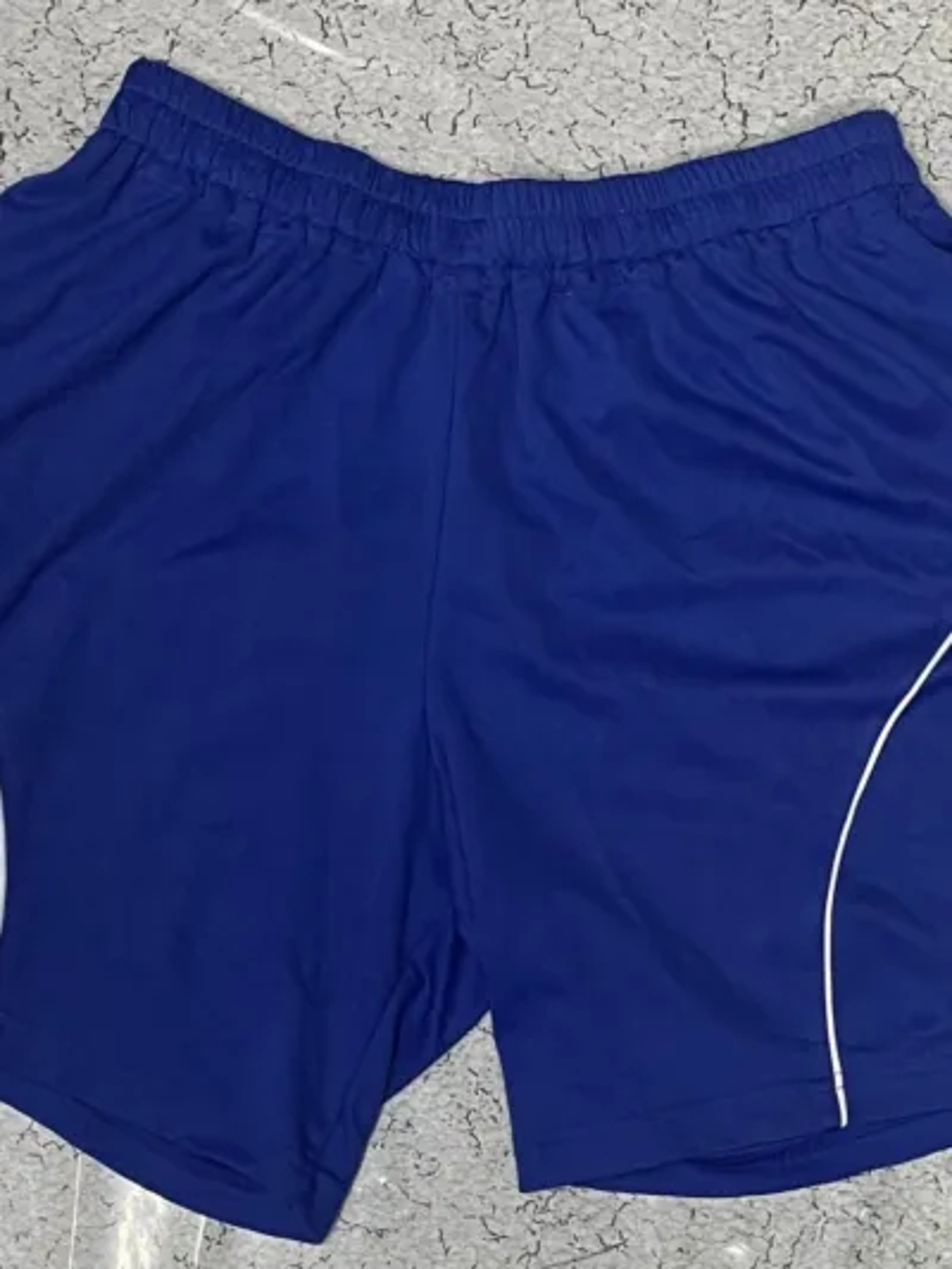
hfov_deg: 53.1
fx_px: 953
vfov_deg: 67.3
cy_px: 634
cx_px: 476
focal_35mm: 26
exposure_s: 1/50
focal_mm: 4.2
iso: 200
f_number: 1.6
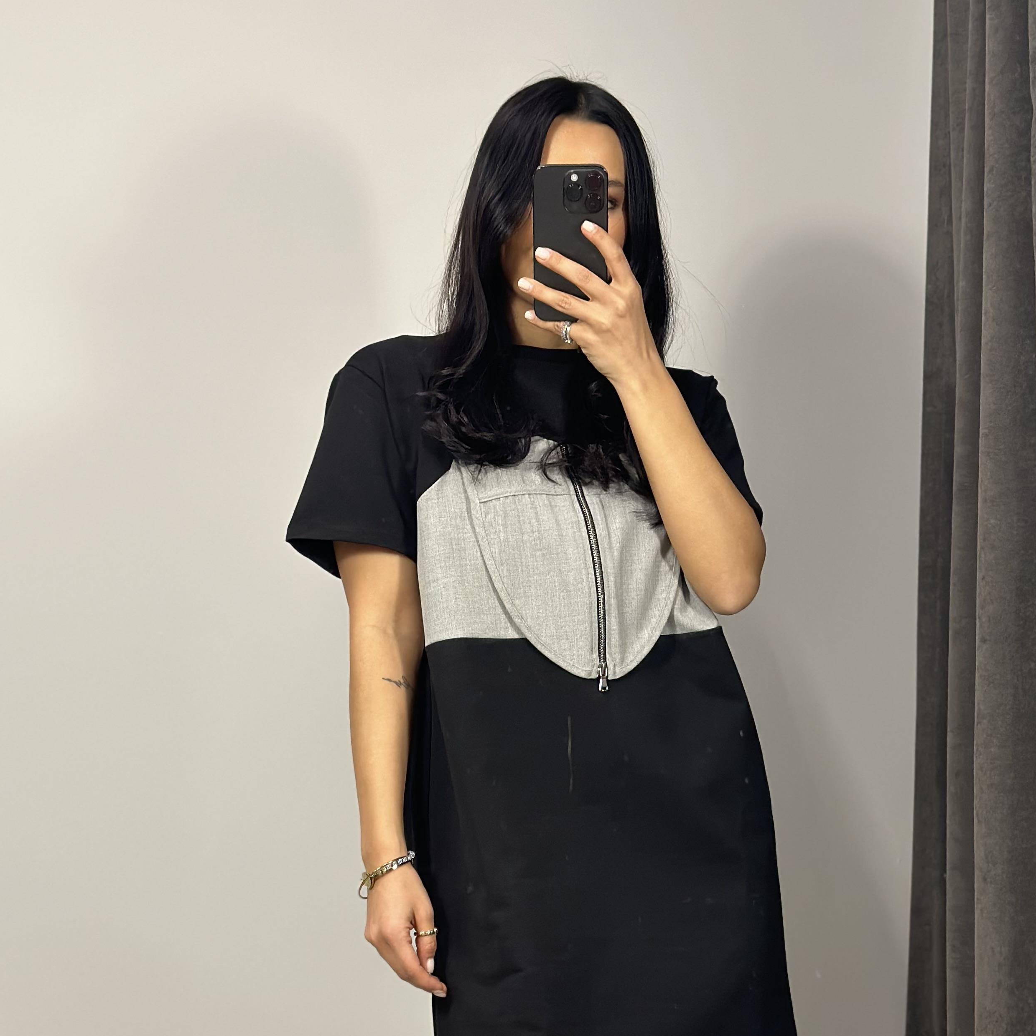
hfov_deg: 25.0
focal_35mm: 69
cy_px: 828
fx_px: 2336
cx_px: 524
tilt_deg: -29.4
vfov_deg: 24.6
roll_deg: +2.3
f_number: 1.78
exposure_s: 1/100
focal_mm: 6.86
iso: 160
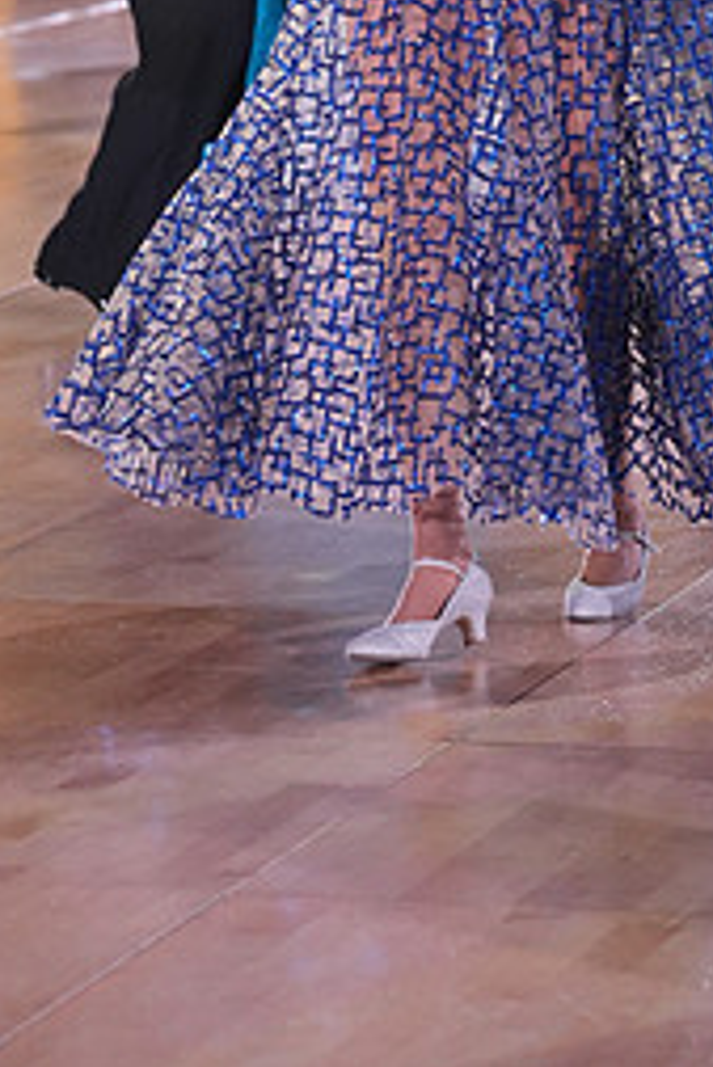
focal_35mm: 259
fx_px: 7683
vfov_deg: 7.9
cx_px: 563
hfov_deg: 5.3
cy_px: -148
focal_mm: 113
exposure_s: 1/400
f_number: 4
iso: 2000
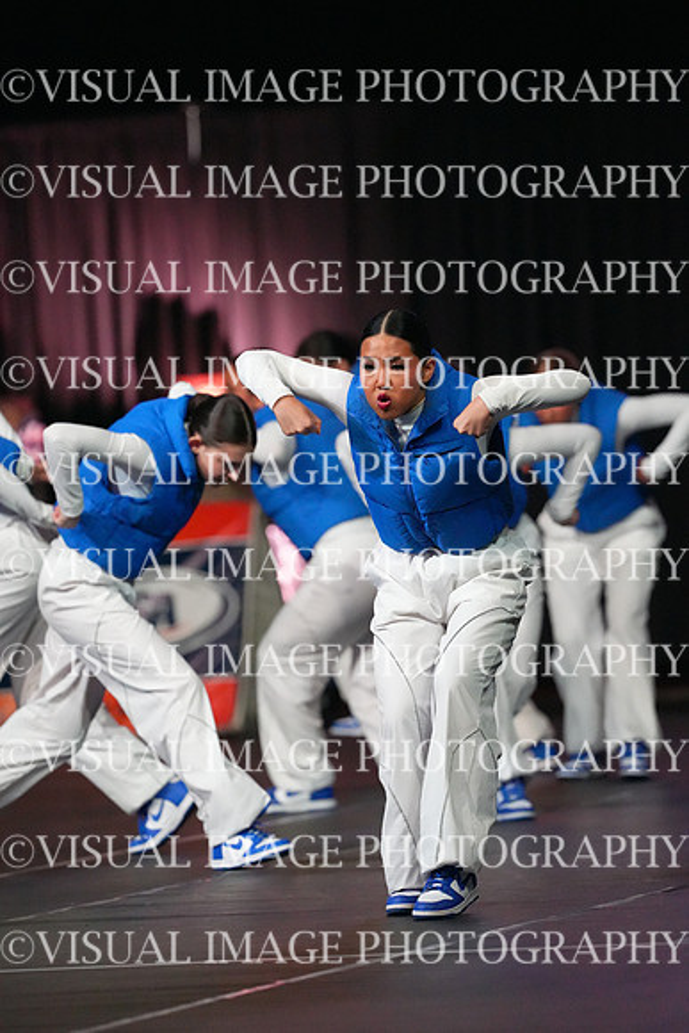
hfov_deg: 4.6
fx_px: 8607
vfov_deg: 6.9
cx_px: 344
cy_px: 516
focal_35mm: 300
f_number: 3.5
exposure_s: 1/1250
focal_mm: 300
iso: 16000
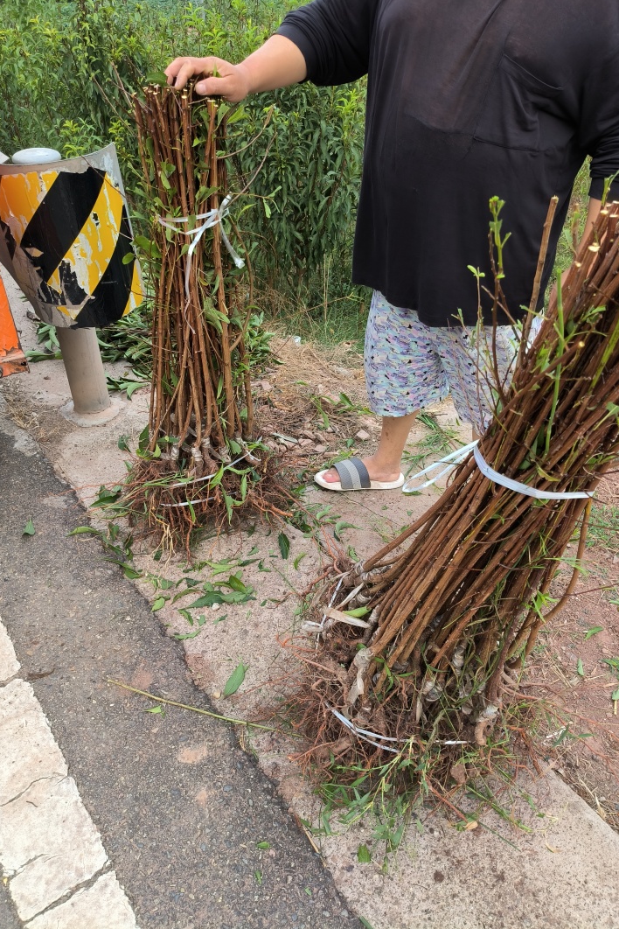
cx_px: 315
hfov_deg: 53.1
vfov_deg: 73.7
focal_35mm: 24
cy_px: 465
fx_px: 619
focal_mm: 4.69
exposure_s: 1/138
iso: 50
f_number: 1.79
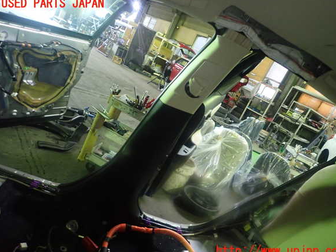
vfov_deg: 53.1
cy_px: 127
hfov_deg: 67.3
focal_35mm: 26
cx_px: 173
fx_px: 252
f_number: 2
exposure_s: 1/30
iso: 500
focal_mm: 4.5
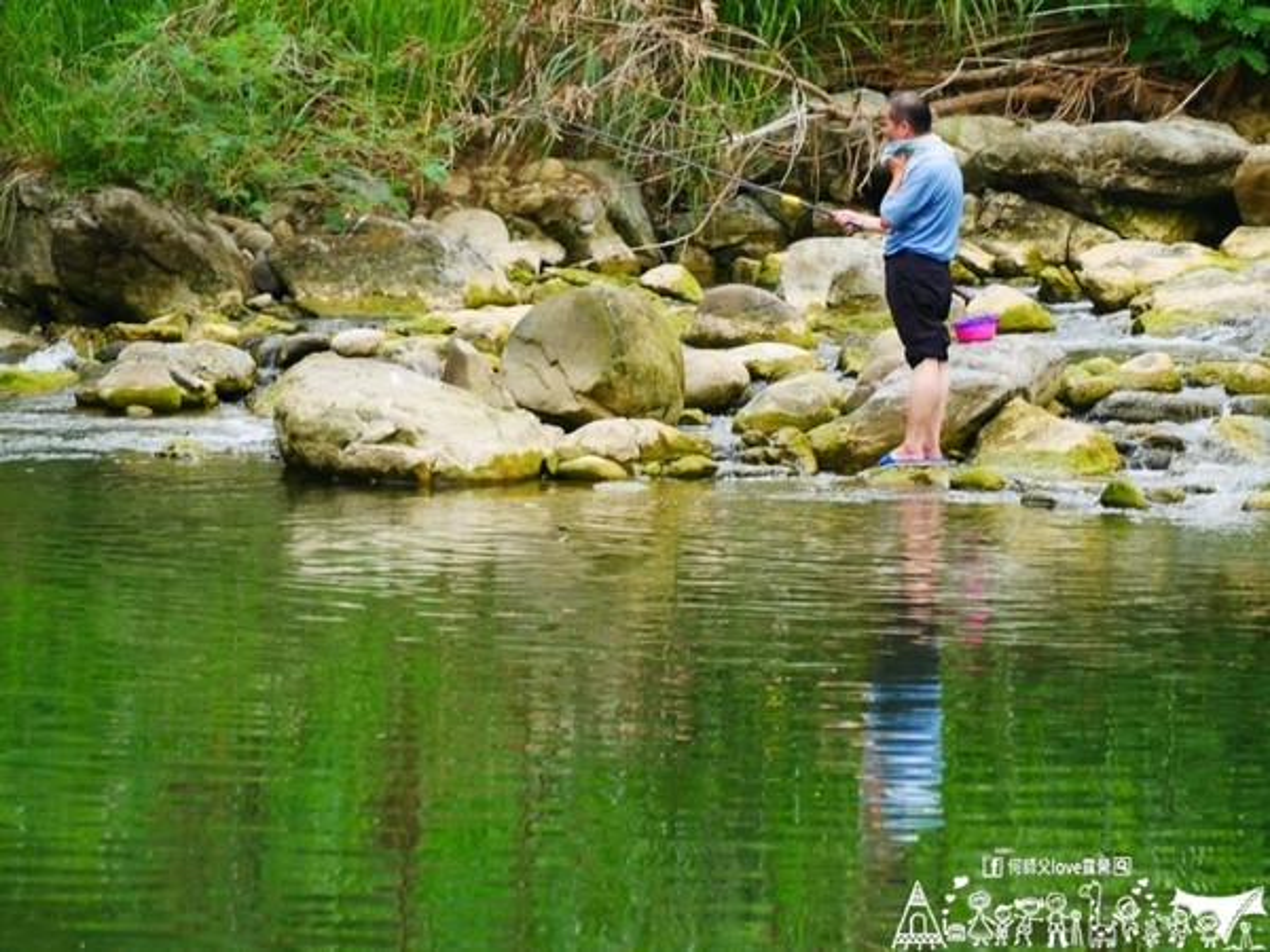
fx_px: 8145
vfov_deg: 6.7
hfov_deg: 8.9
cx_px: 635
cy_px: 476
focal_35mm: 222
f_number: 5.2
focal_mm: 111
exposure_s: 1/250
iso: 800
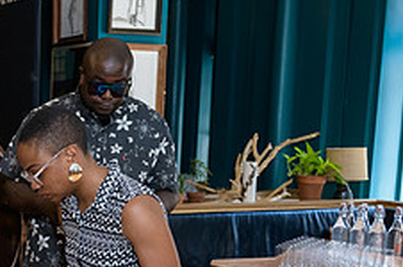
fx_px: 805
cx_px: -91
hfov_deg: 25.1
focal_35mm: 72
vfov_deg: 18.6
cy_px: 238
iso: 1000
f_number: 3.2
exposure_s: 1/125
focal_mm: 28
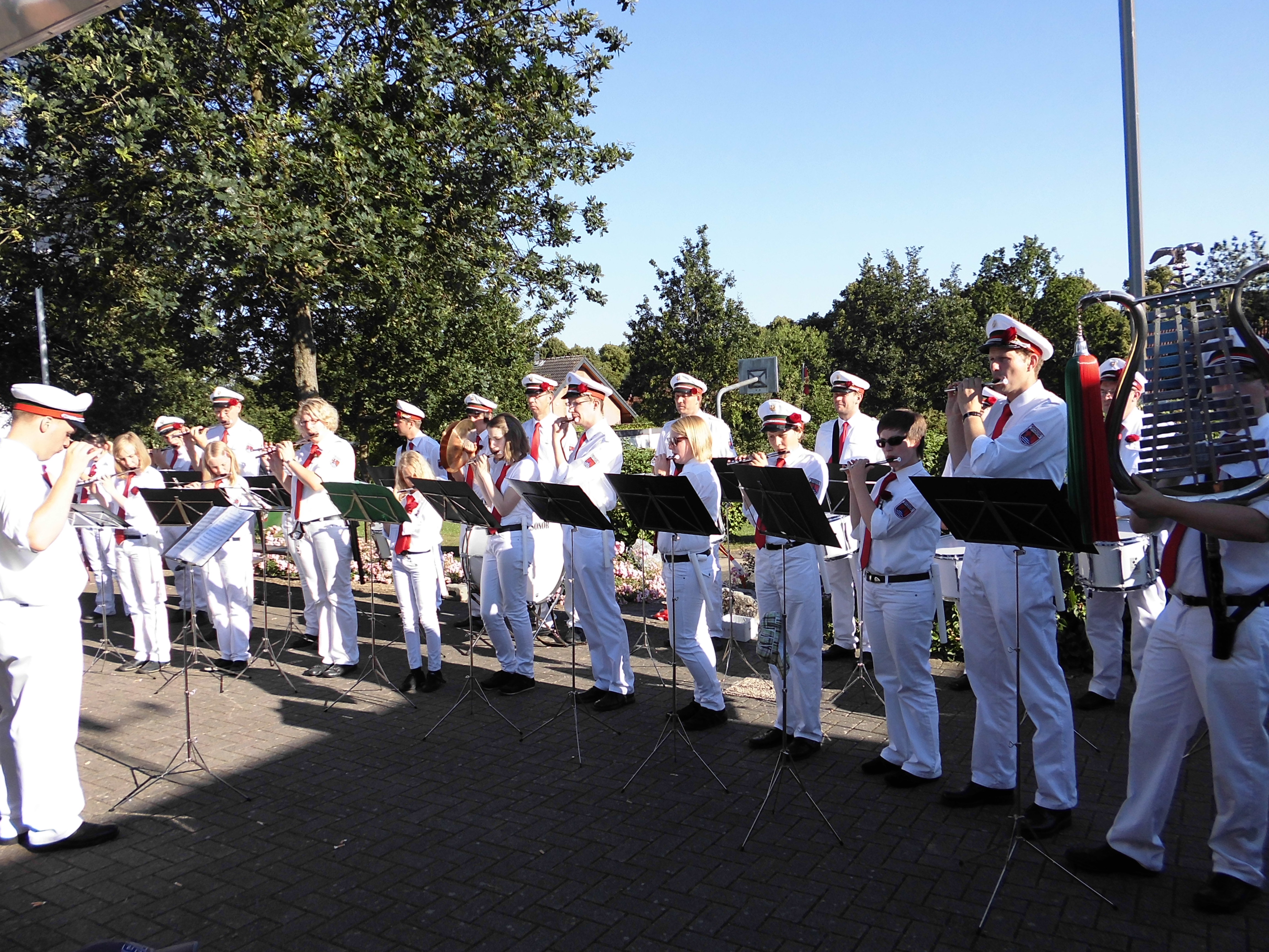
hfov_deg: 67.3
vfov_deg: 53.1
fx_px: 953
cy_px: 476
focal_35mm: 26
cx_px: 634
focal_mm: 4.6
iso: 64
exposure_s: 1/400
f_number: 3.2
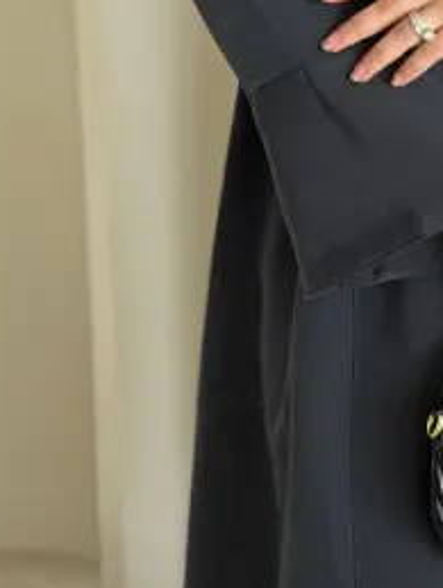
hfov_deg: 13.1
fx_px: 1889
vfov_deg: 17.6
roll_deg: -0.4
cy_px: 188
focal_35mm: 111
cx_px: 484
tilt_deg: -15.5
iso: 160
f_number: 1.78
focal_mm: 6.76
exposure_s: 1/60
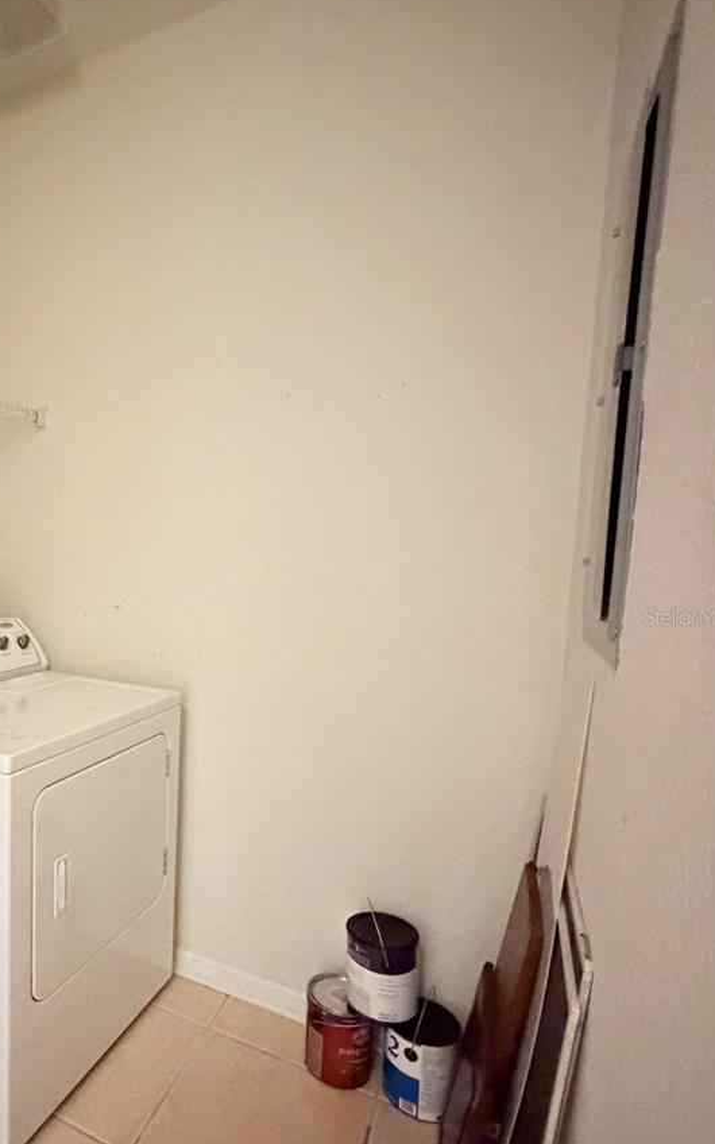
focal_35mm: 21
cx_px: 132
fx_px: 655
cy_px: 617
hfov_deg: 53.1
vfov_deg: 82.1
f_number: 2.2
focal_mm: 2.22
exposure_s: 1/40
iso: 1600
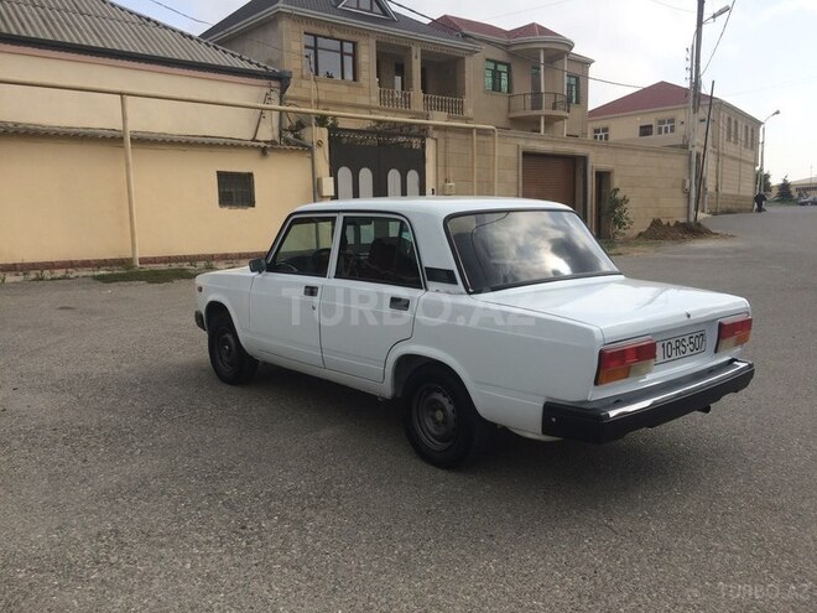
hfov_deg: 61.7
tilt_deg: -7.5
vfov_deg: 48.2
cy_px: 306
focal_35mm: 29
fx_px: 684
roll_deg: +0.4
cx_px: 408
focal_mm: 4.15
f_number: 2.2
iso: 32
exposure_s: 1/1953
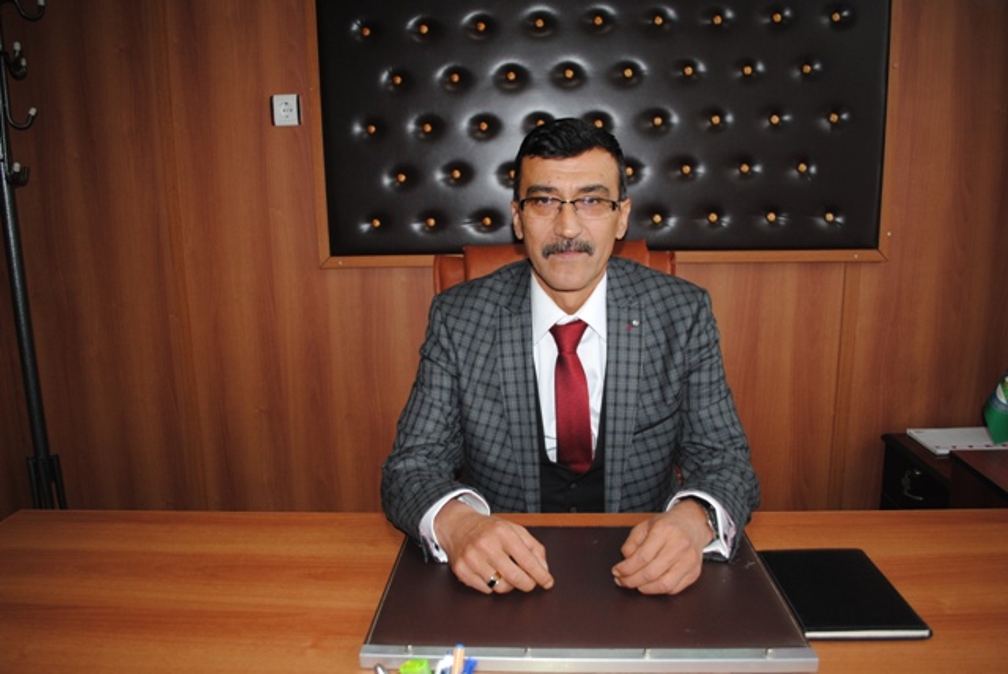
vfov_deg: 48.0
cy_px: 337
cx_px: 504
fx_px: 757
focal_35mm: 27
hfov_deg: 67.3
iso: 200
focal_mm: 18
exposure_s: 1/60
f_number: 3.5
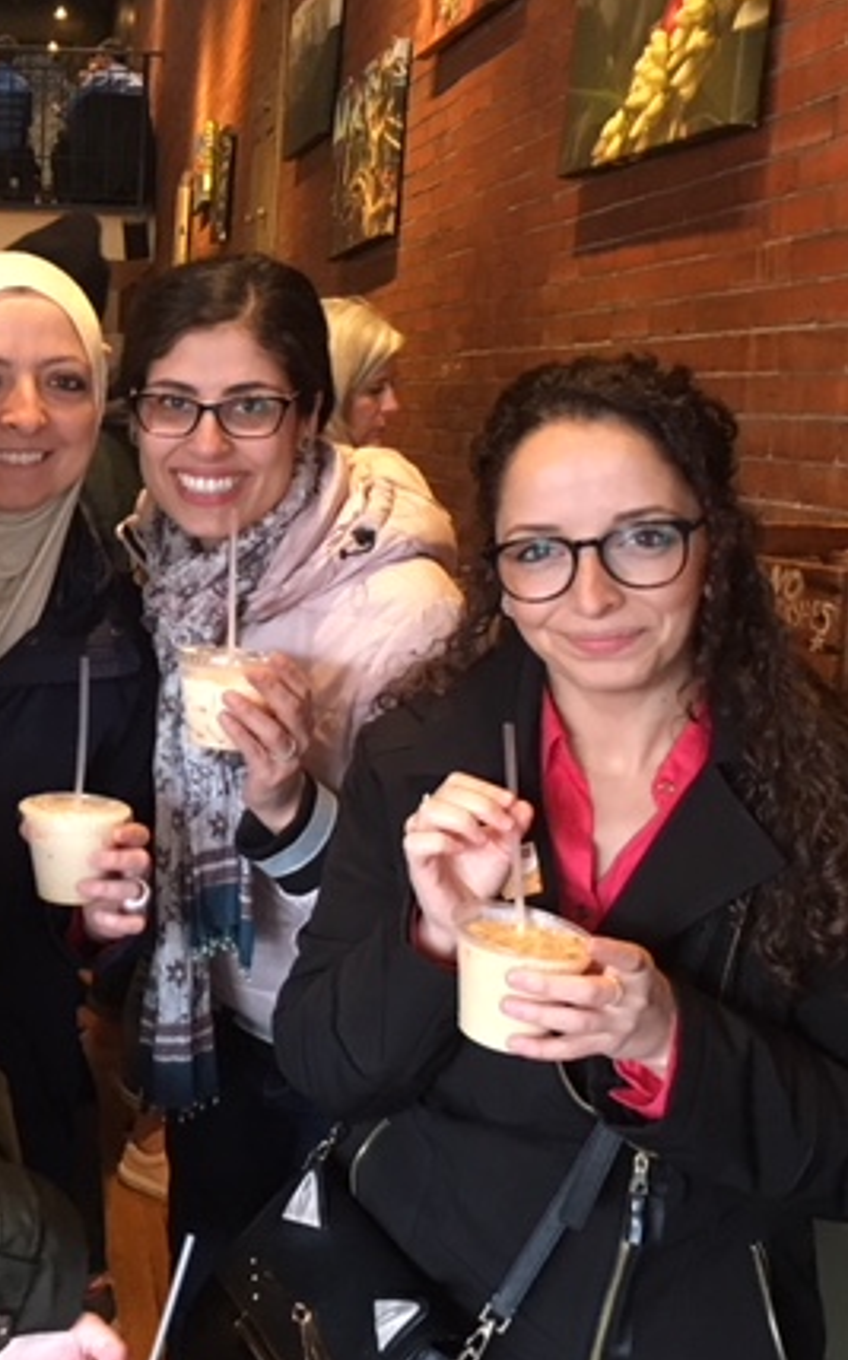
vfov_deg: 43.5
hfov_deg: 26.8
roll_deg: -2.2
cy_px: 629
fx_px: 1703
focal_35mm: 46
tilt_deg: -8.8
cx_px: 60
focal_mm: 4.15
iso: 250
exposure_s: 1/30
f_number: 2.2
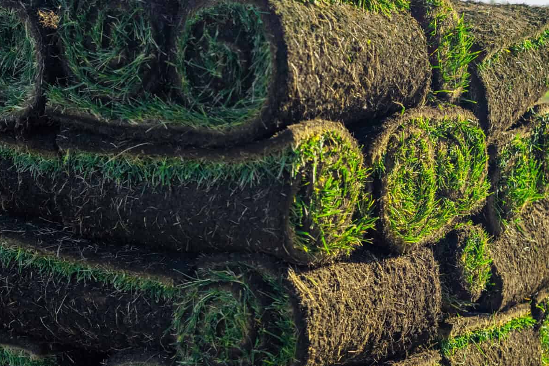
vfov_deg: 17.7
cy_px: 315
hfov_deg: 26.4
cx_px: 389
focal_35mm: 76
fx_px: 1159
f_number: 2.8
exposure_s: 1/8000
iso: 320
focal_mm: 35
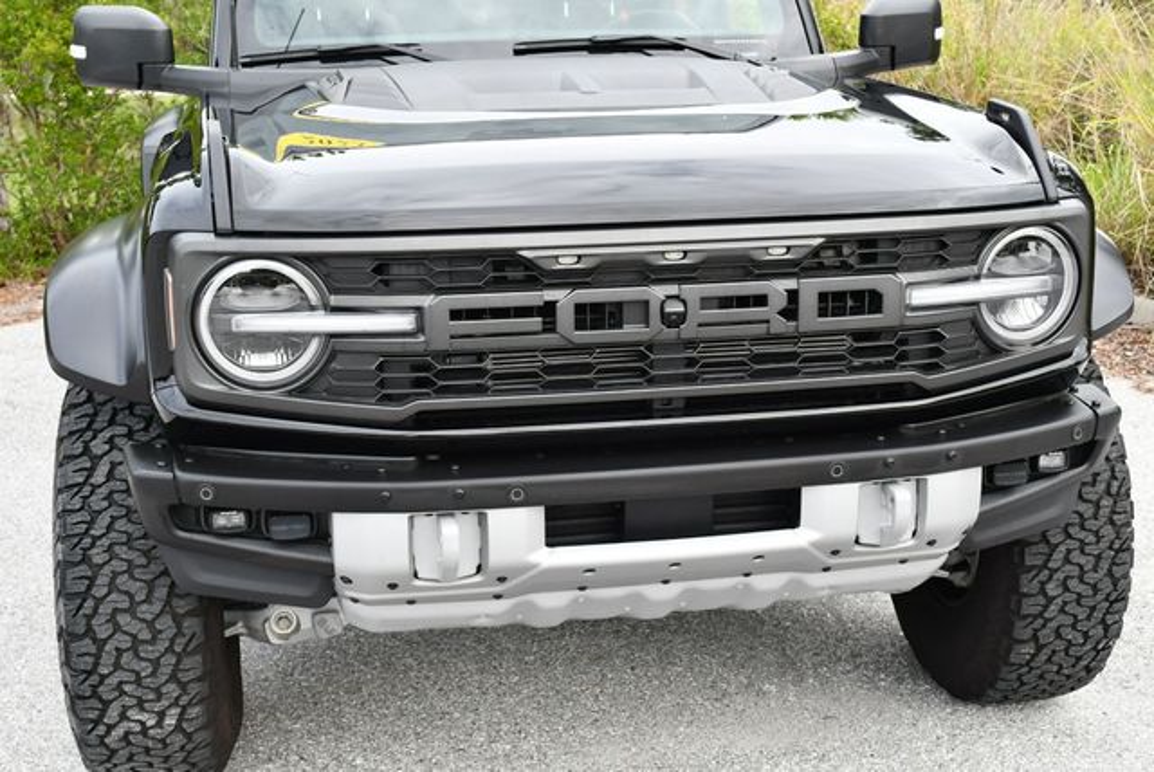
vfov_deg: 26.0
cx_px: 577
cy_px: 386
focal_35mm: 52
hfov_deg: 38.2
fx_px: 1668
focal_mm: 26
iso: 360
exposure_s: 1/250
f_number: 5.6
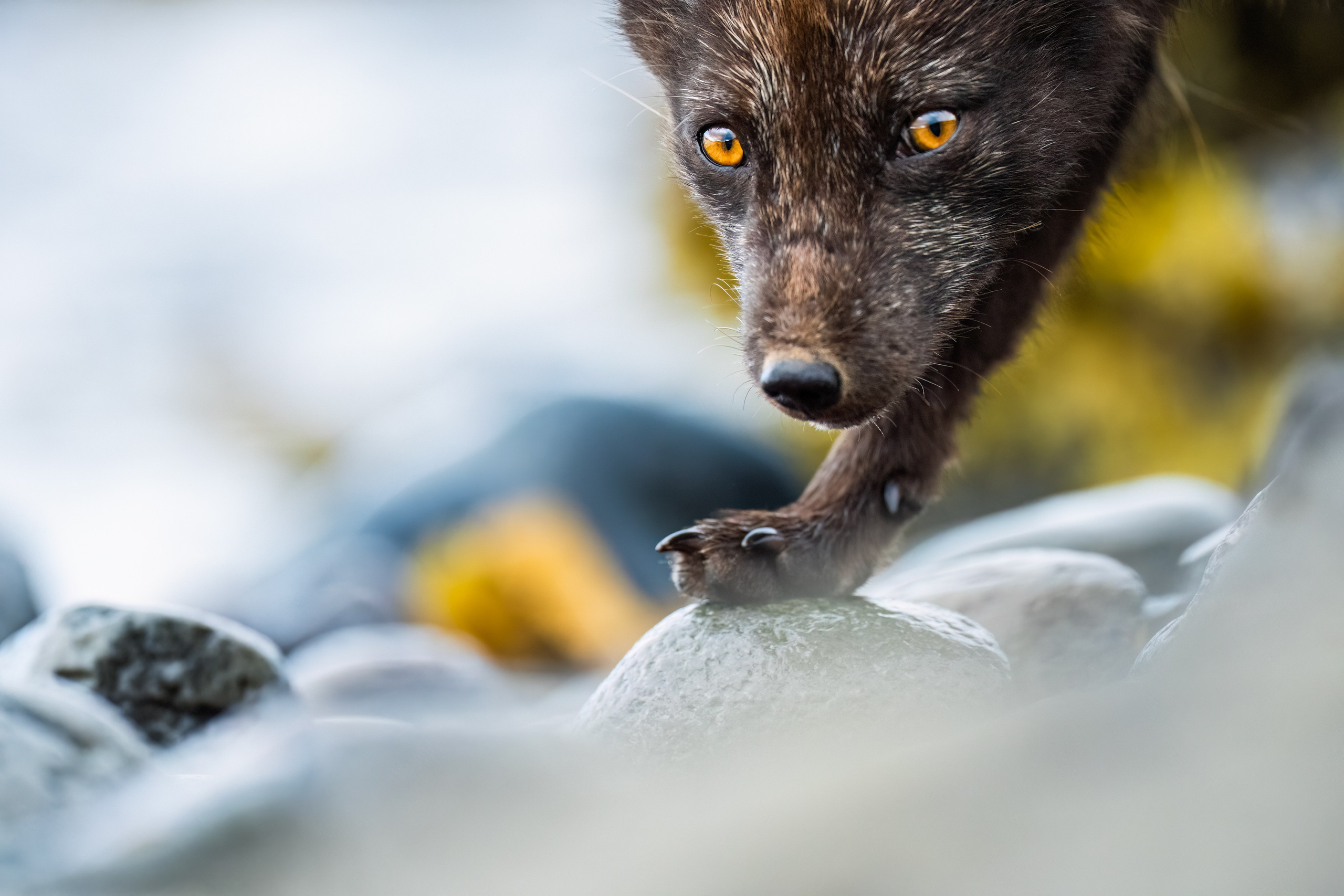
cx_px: 672
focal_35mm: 600
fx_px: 22400
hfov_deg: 3.4
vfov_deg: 2.3
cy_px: 448
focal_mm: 600
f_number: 4
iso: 4000
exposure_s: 1/3200
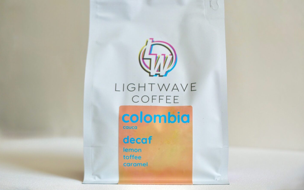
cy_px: 74
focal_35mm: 54
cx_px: 153
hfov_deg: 37.5
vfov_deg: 23.9
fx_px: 447
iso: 200
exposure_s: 1/200
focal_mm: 25
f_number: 2.5
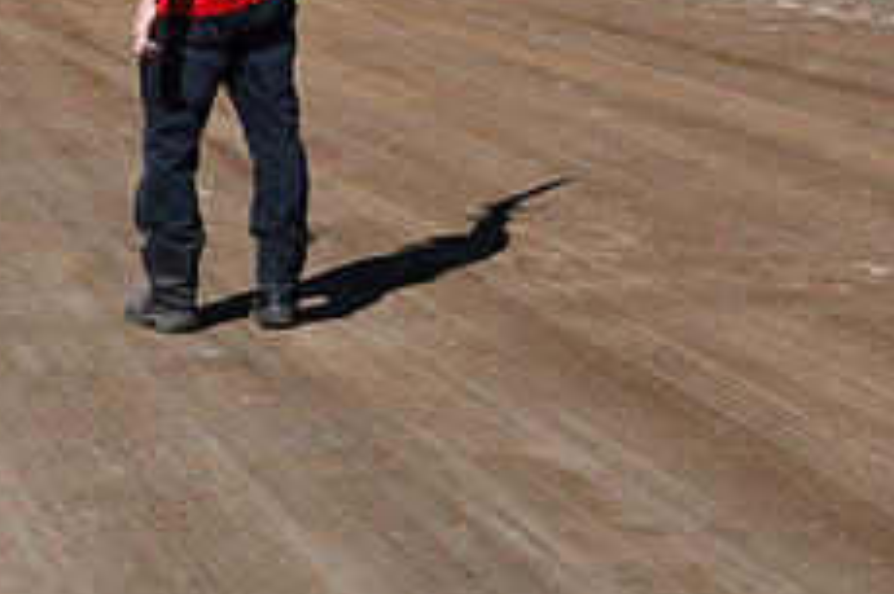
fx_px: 3573
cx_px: 163
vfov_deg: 9.4
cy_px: -146
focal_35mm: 144
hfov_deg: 14.2
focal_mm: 38
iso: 100
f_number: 9
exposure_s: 1/320
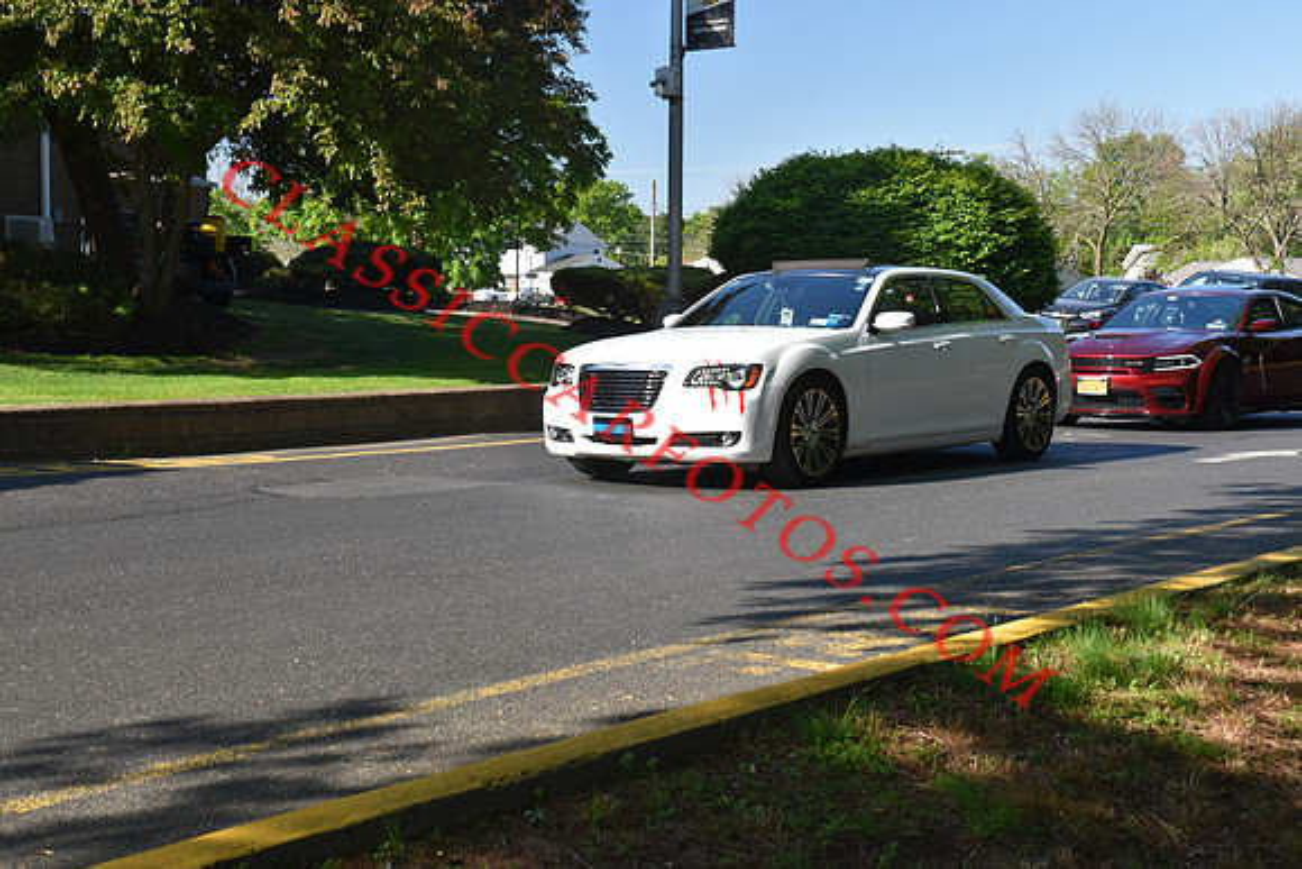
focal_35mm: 52
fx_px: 1899
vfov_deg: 25.8
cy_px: 434
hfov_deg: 37.8
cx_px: 651
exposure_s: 1/200
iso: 400
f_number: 7.1
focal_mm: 35
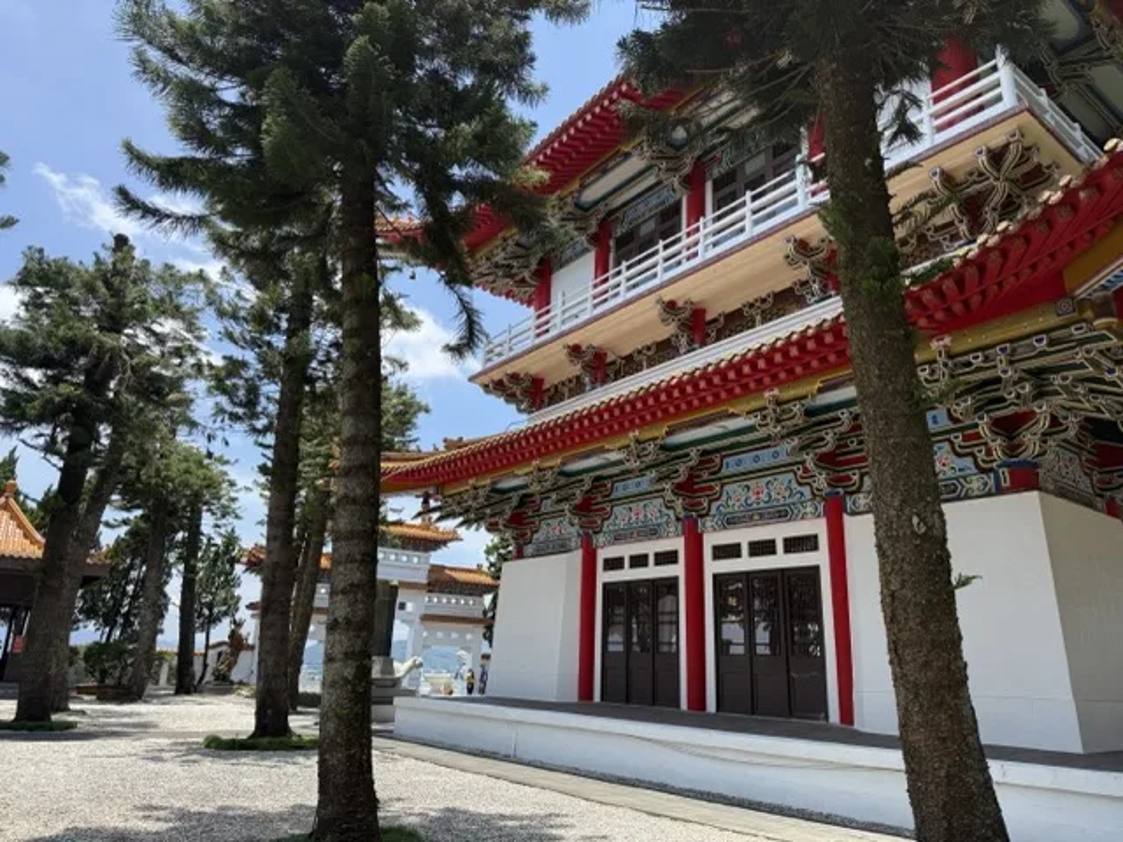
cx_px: 562
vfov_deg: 56.8
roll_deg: -2.2
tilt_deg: +17.7
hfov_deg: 71.6
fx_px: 779
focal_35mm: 24
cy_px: 421
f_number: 1.78
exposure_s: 1/2525
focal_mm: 6.76
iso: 100
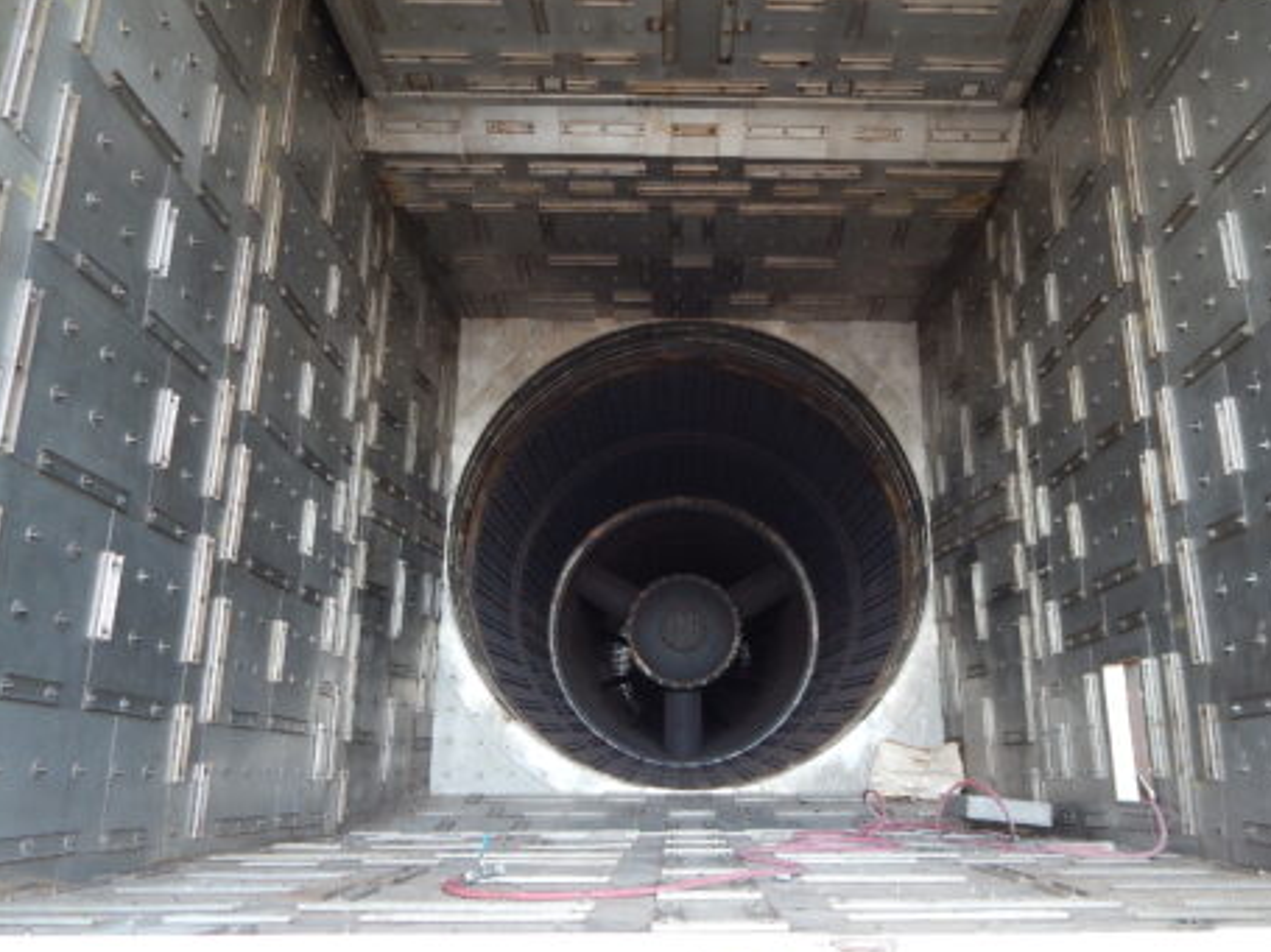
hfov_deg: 63.3
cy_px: 497
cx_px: 704
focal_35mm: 28
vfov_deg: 49.7
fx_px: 1028
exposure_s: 1/50
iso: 125
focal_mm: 4.5
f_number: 3.1
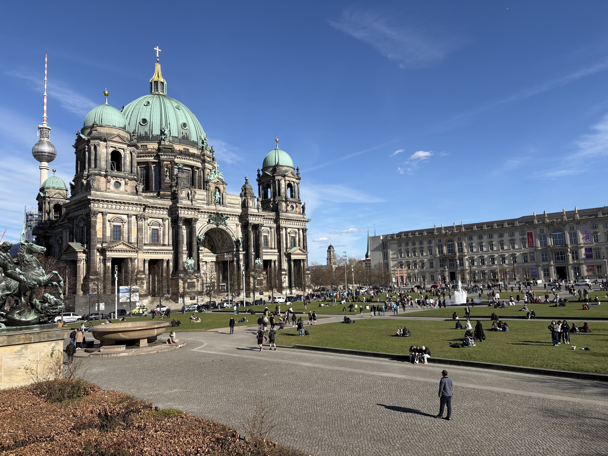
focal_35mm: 26
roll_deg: +2.5
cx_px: 304
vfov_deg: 53.1
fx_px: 457
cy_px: 228
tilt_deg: +6.5
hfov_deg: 67.3
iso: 50
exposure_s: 1/4065
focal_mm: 5.96
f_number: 1.6
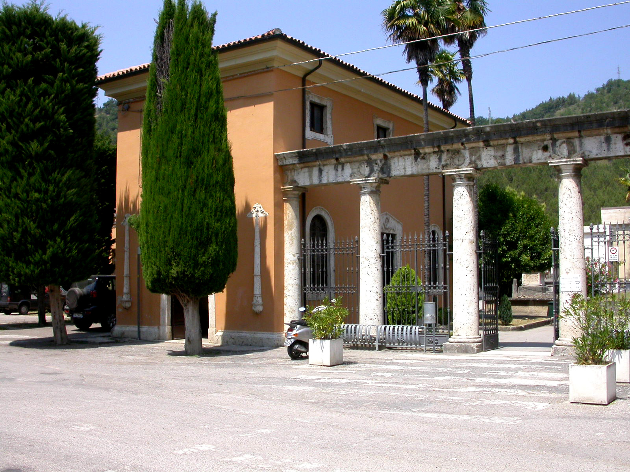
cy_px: 236
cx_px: 315
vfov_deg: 37.7
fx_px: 692
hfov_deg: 49.0
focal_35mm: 38
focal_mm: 7.85
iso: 100
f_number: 7.5
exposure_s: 1/310
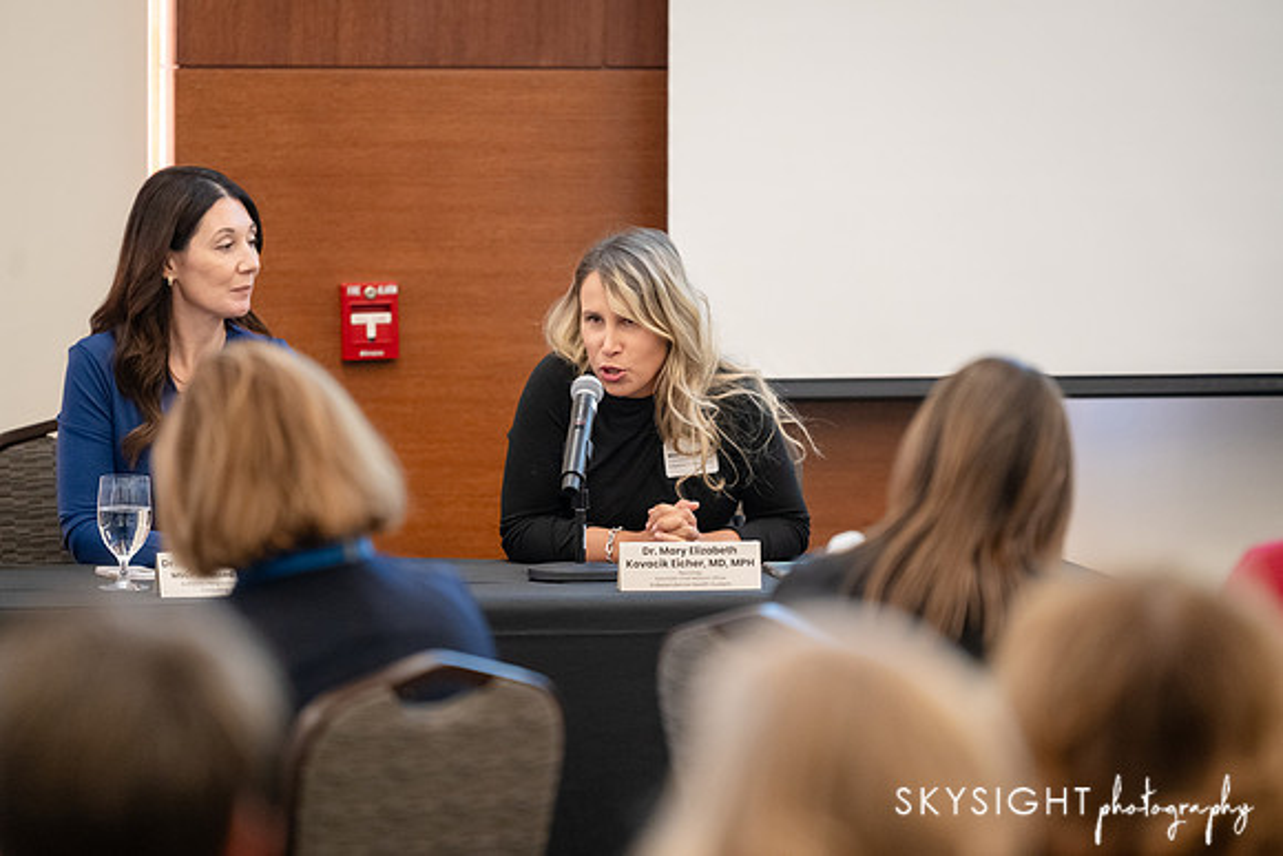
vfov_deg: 6.7
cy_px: 428
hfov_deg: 10.1
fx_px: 7291
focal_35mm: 205
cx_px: 642
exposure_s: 1/250
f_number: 2.8
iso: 3200
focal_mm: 200
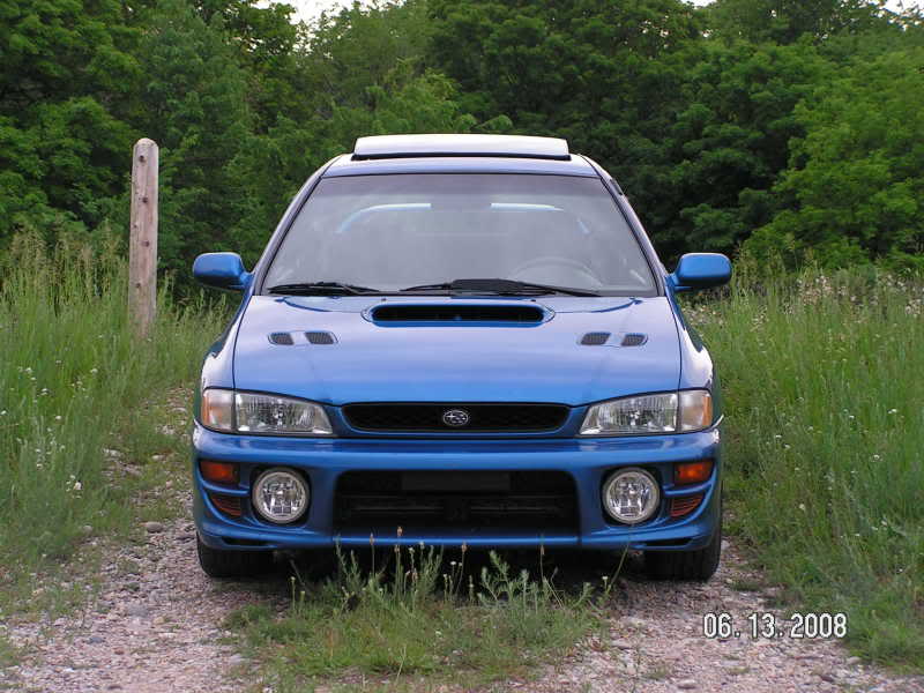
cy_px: 346
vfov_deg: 17.8
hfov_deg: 23.6
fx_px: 2216
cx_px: 462
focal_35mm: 83
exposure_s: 1/80
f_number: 3.3
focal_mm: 13.9
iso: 100
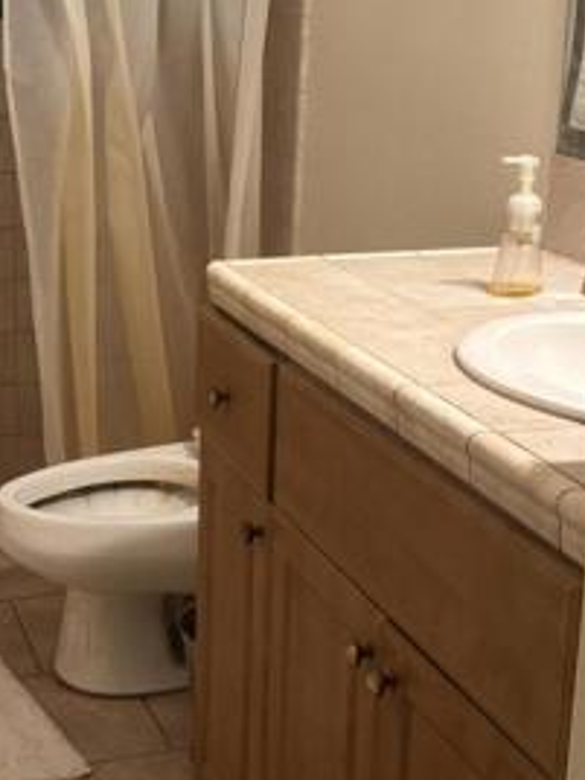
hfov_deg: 23.5
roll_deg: -0.4
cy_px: 297
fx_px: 1397
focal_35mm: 62
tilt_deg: -13.0
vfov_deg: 31.1
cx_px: 160
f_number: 1.6
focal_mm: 5.96
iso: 250
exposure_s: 1/60
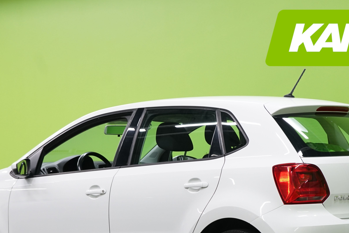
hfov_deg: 16.3
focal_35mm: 126
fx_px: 1221
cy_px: 208
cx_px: 184
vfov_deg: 10.8
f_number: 5.6
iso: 1000
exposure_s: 1/50
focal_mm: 67
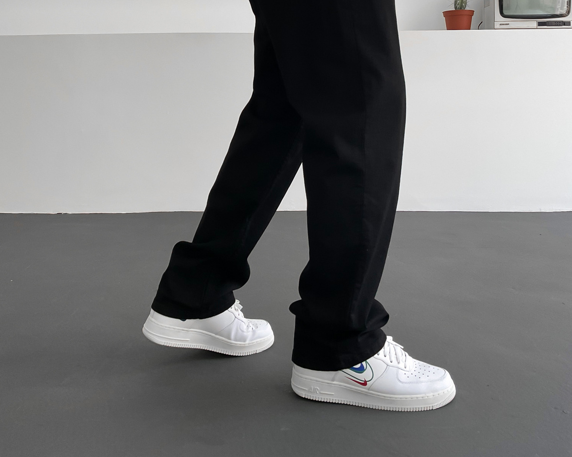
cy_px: 83
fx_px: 643
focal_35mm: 38
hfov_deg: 47.9
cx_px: 286
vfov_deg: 37.6
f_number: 1.8
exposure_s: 1/120
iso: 50
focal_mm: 3
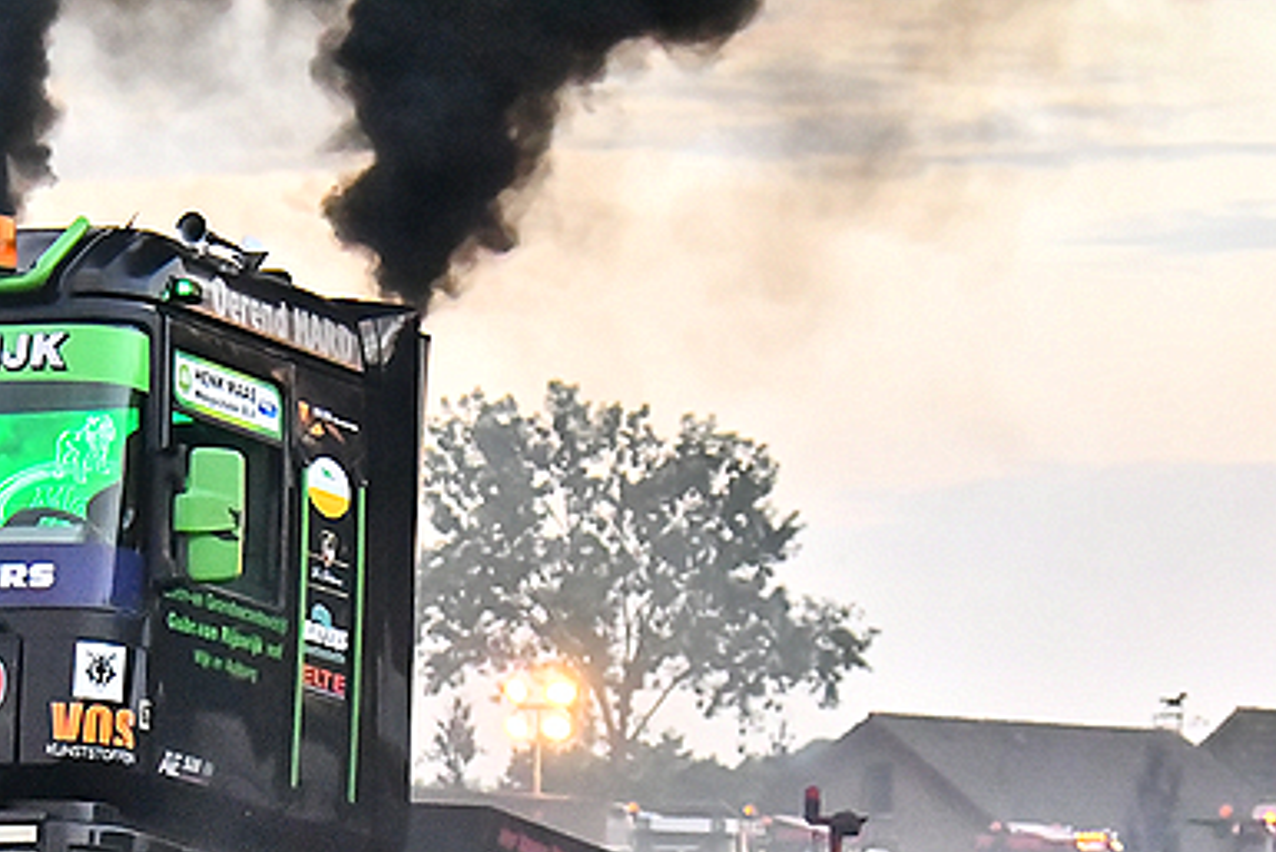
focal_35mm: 243
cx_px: 93
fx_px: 8616
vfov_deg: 5.6
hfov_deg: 8.4
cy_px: 860
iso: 8000
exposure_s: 1/800
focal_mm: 78
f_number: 5.6
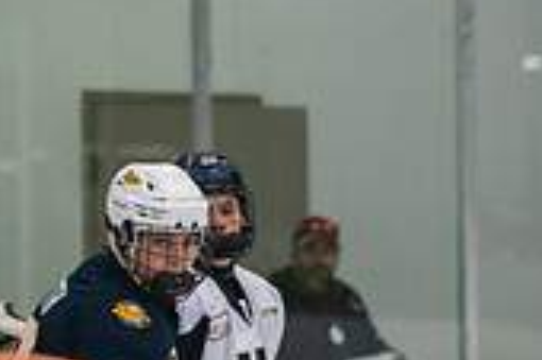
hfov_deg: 4.6
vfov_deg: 3.1
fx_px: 6693
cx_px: 1064
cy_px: 578
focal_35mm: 445
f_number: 3.2
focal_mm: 92
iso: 2000
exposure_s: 1/640
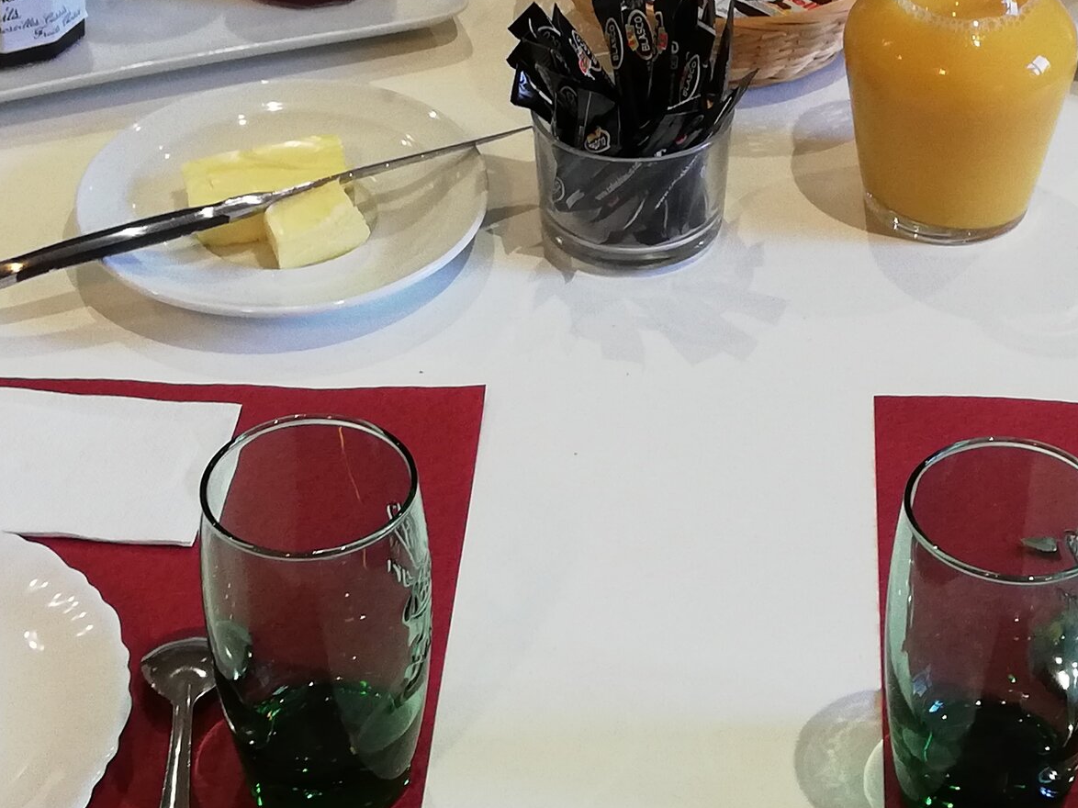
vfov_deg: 17.9
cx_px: 698
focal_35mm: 82
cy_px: 178
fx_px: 2553
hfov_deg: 23.8
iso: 160
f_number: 2.2
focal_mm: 3.81
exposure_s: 1/33.3
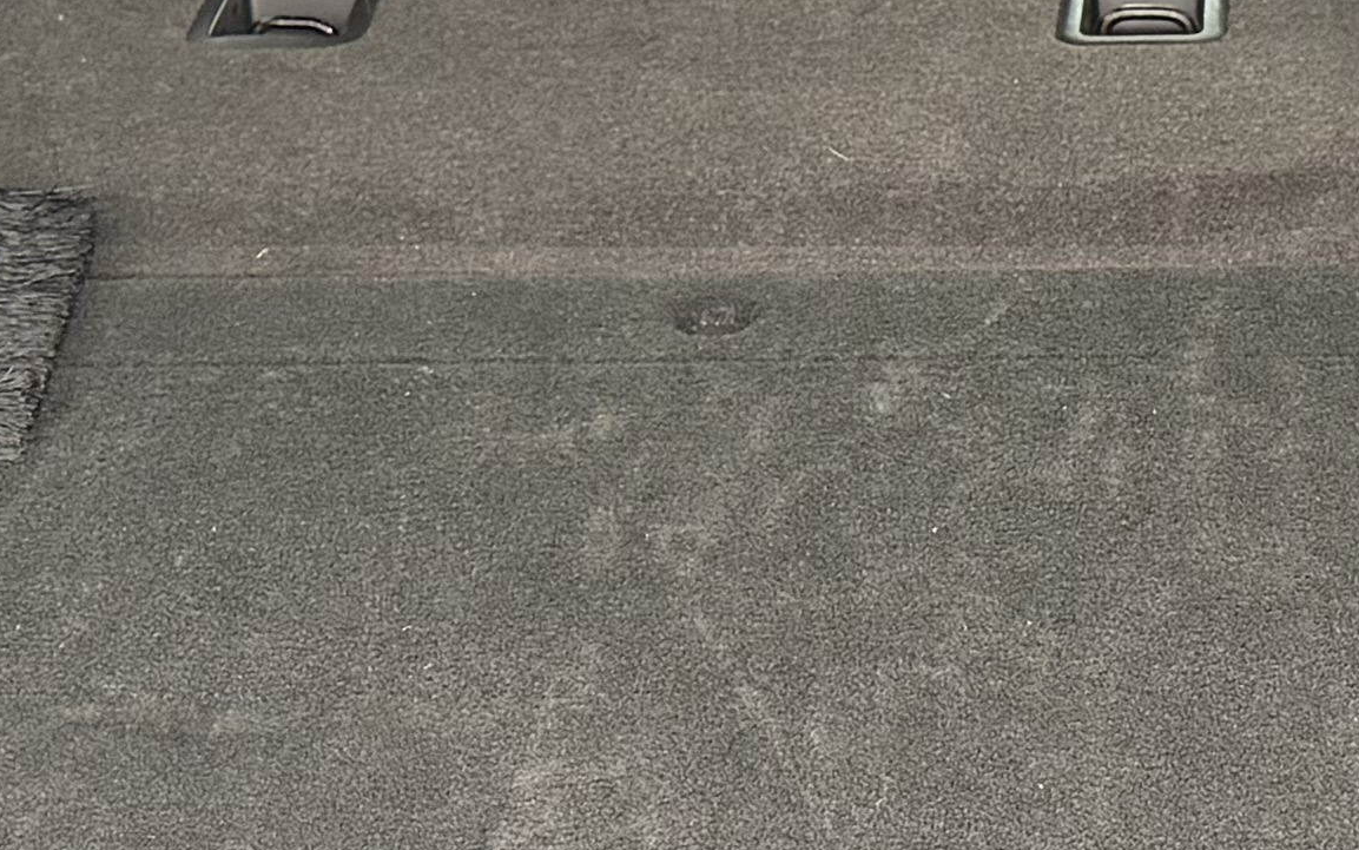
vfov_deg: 10.4
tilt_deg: -21.4
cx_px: 1012
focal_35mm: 126
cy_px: 164
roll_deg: -1.3
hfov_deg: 16.5
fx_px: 4667
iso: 200
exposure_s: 1/103
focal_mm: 6.76
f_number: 1.78
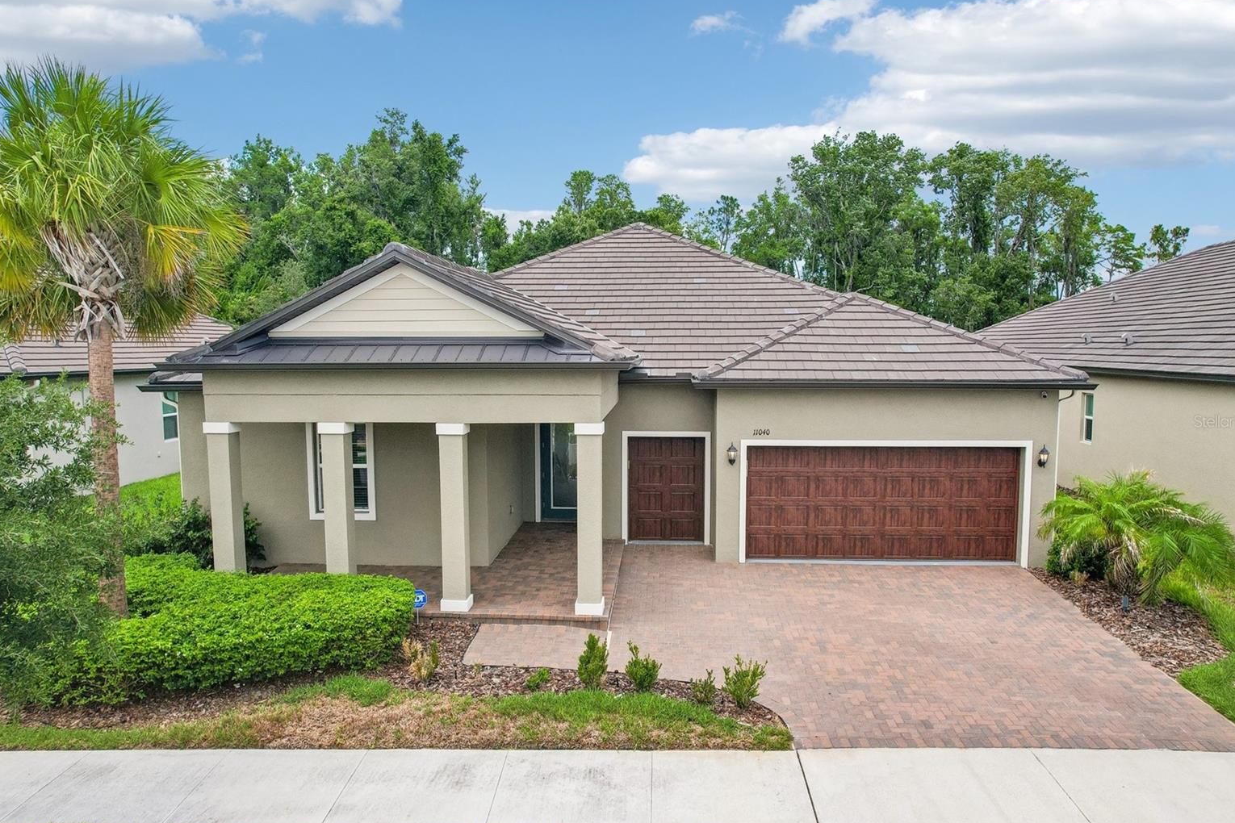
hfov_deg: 76.1
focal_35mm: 23
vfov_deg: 55.1
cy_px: 421
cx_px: 620
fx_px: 789
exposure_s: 1/2500
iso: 130
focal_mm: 8.4
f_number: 2.8
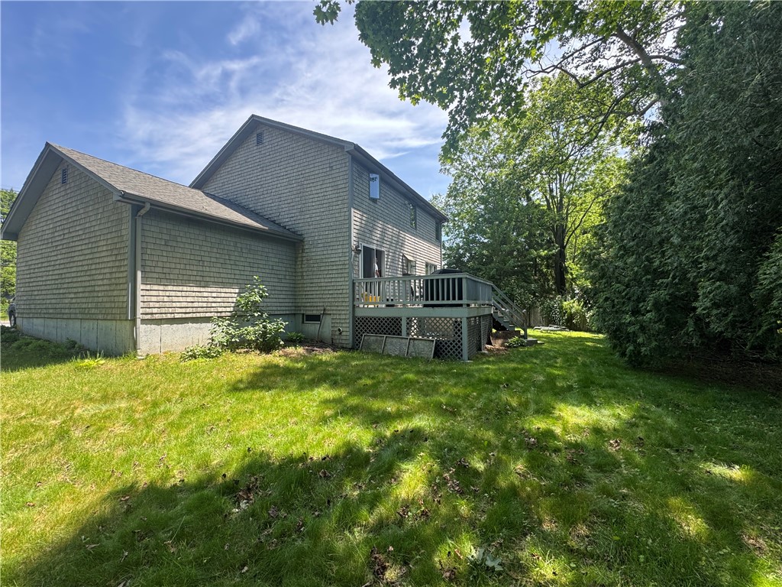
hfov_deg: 102.1
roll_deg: +0.5
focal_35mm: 14
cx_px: 391
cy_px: 294
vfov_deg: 85.7
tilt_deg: +2.8
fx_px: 316
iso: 40
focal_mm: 2.22
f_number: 2.2
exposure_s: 1/317
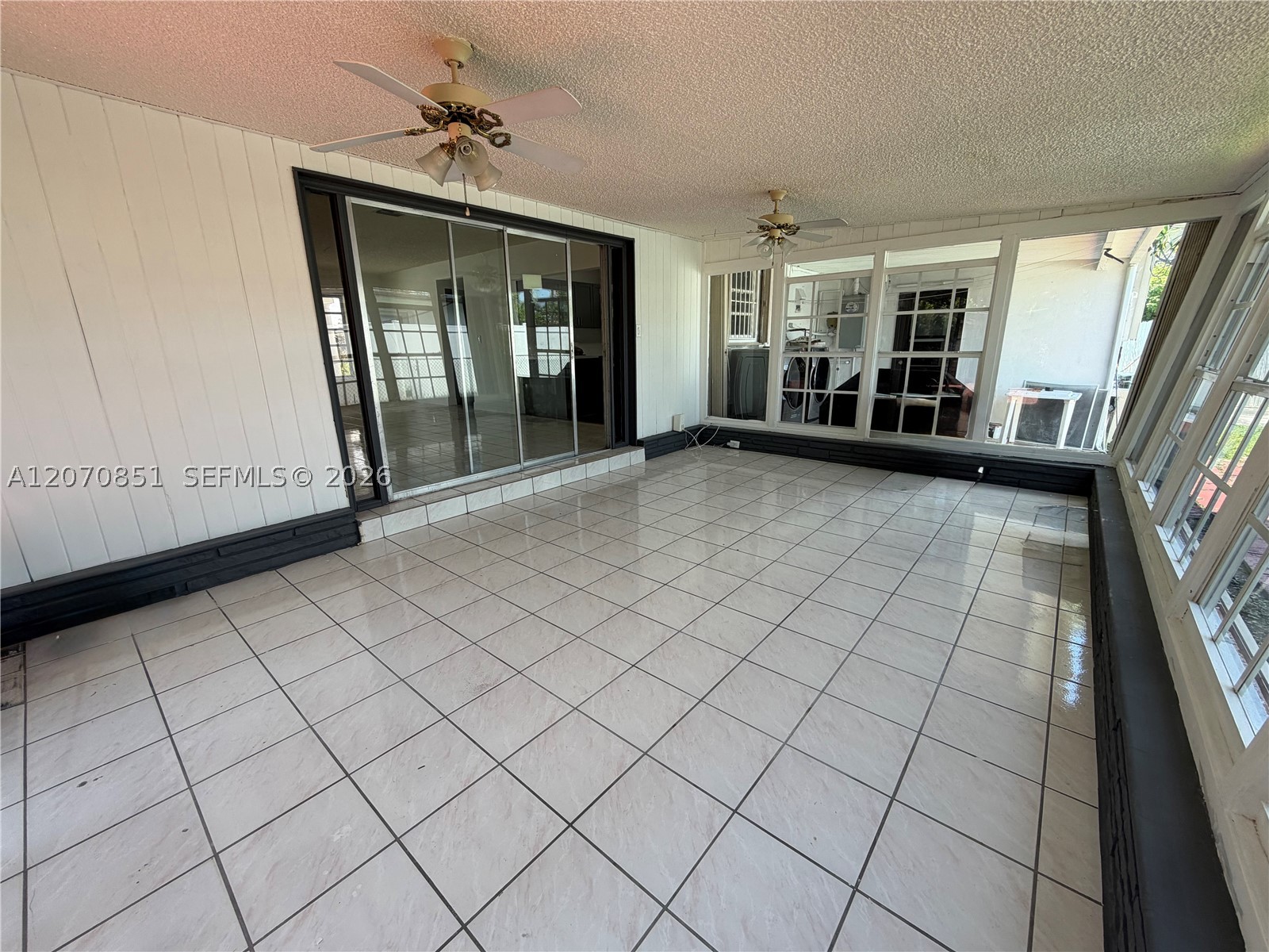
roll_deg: +1.2
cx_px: 634
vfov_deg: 85.7
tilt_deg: -15.2
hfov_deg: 102.1
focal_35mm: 14
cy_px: 476
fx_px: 513
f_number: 2.2
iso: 50
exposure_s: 1/121
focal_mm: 2.22
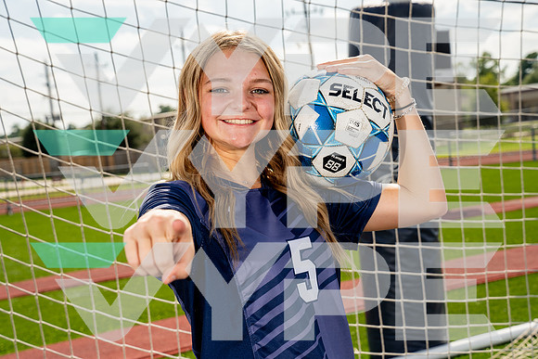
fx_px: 1016
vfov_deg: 20.0
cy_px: 180
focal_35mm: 68
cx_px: 269
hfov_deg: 29.6
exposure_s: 1/250
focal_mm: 68
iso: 100
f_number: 8
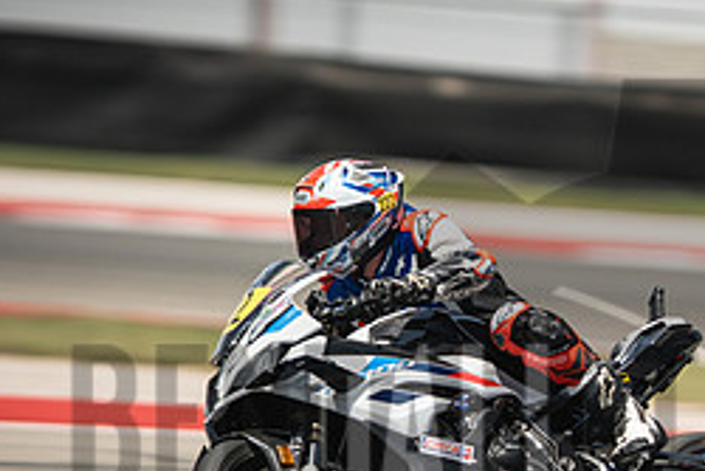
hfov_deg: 3.0
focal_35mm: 696
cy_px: 424
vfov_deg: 2.0
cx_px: 666
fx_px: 13637
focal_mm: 200
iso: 160
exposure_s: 1/250
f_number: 2
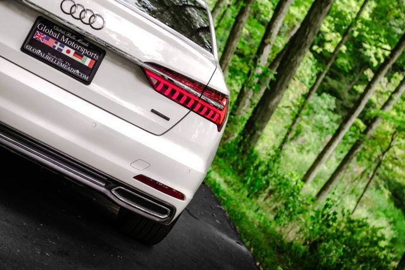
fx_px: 788
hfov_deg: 28.8
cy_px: 135
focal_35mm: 70
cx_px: 202
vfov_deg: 19.5
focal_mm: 70
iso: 640
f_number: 6.3
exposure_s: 1/500
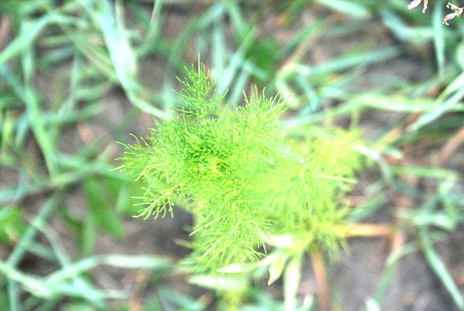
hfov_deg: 19.4
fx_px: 1355
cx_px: 232
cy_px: 156
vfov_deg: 13.1
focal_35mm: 105
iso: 400
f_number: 5.6
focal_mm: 70
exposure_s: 1/125
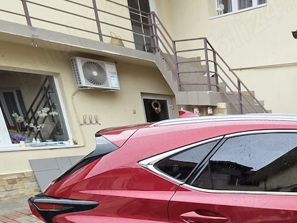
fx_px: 257
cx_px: 327
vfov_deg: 41.5
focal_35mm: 30
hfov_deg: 45.1
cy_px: 216
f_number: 2.2
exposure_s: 1/213
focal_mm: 2.2
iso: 50
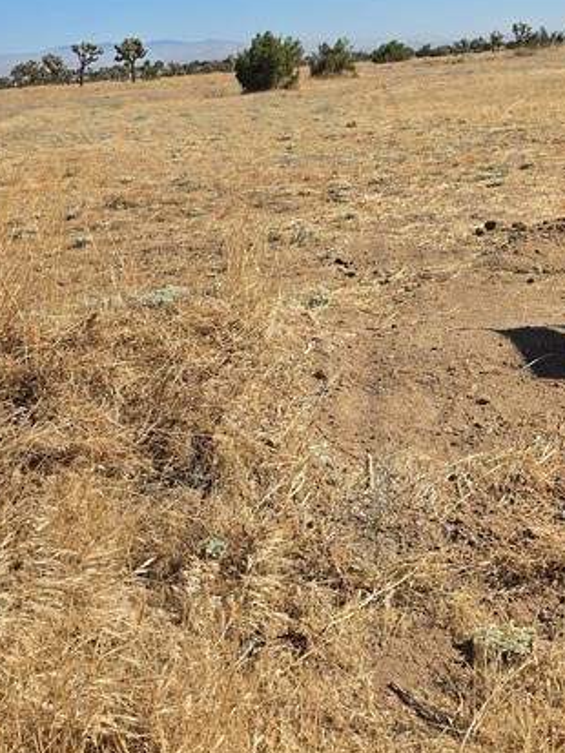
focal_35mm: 57
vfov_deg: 33.7
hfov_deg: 25.5
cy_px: 308
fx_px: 1240
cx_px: 386
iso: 64
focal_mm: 6.5
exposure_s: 1/7939
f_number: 1.4
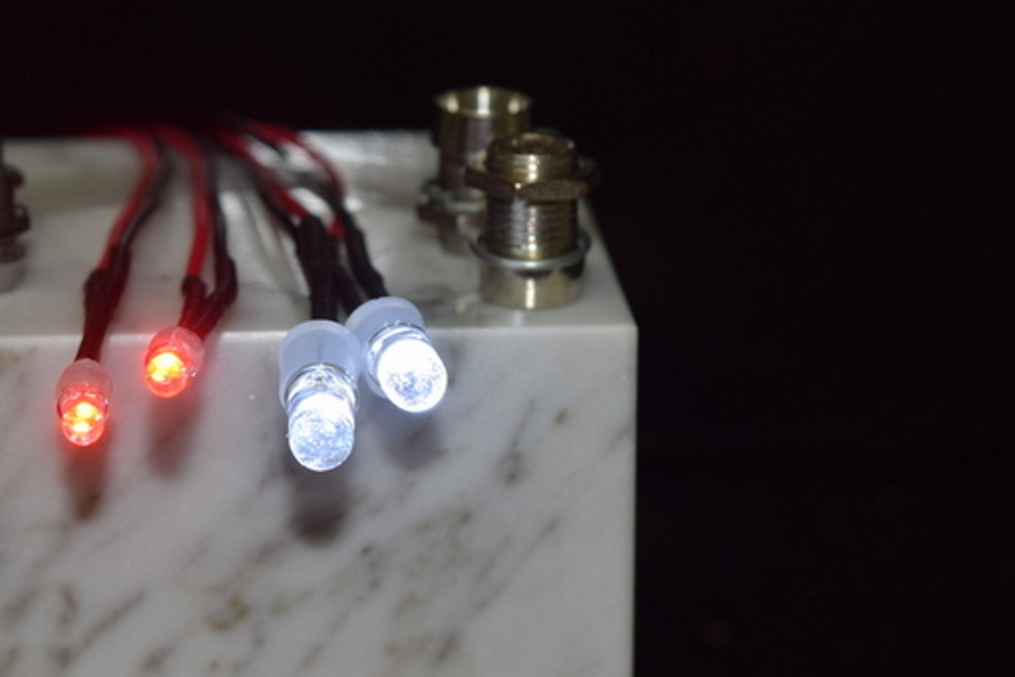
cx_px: 273
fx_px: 3186
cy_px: 291
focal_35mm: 113
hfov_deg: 18.0
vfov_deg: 12.1
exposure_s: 1/60
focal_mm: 48
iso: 100
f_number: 8
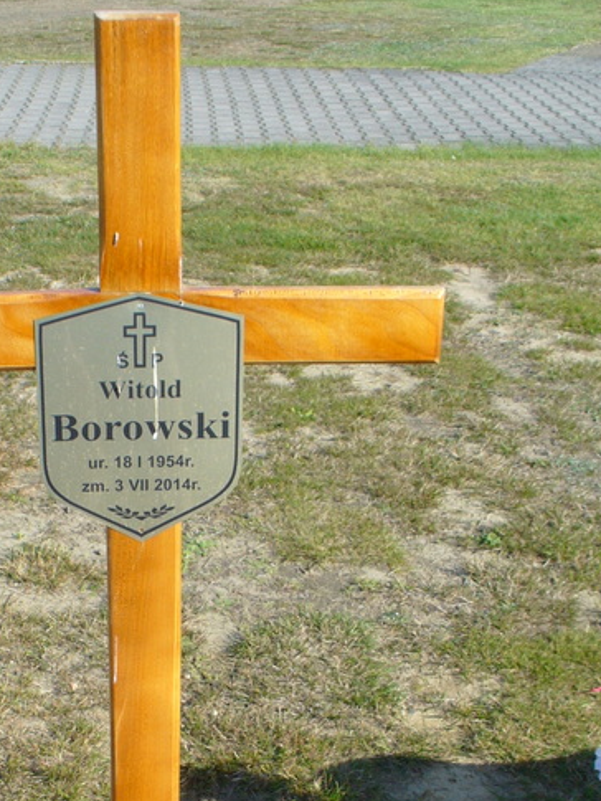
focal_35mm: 61
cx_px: 147
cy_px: 639
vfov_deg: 30.9
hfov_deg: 23.8
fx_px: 1411
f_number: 5.6
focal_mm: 6.1
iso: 80
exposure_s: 1/200
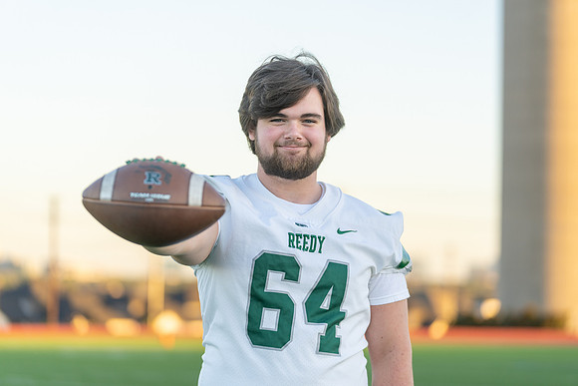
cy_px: 193
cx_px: 289
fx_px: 1879
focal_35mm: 117
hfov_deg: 17.5
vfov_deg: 11.7
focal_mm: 117
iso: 160
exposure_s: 1/400
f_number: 2.8
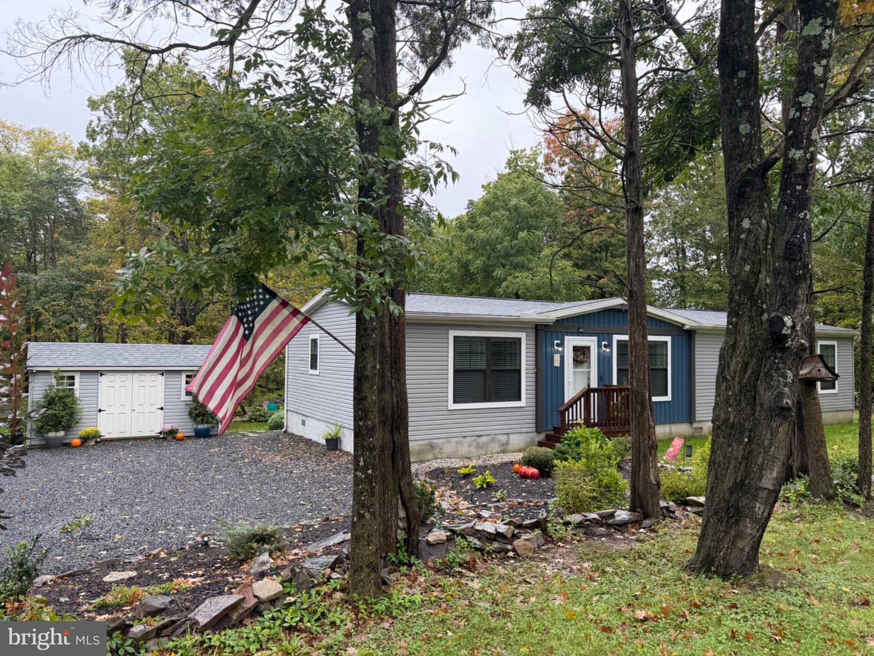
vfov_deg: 56.8
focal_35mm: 24
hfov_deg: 71.6
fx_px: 606
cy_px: 328
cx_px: 437
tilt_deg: +0.7
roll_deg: -0.5
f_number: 1.78
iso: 100
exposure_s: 1/607
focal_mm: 6.76
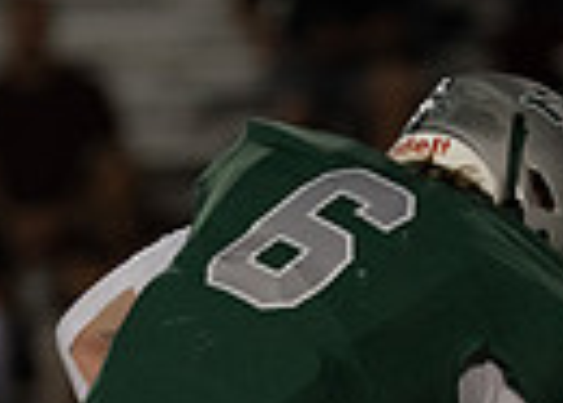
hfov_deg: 1.3
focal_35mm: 1513
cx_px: 439
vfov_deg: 1.0
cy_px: 714
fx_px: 24205
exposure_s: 1/1000
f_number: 2.8
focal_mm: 200
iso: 1000
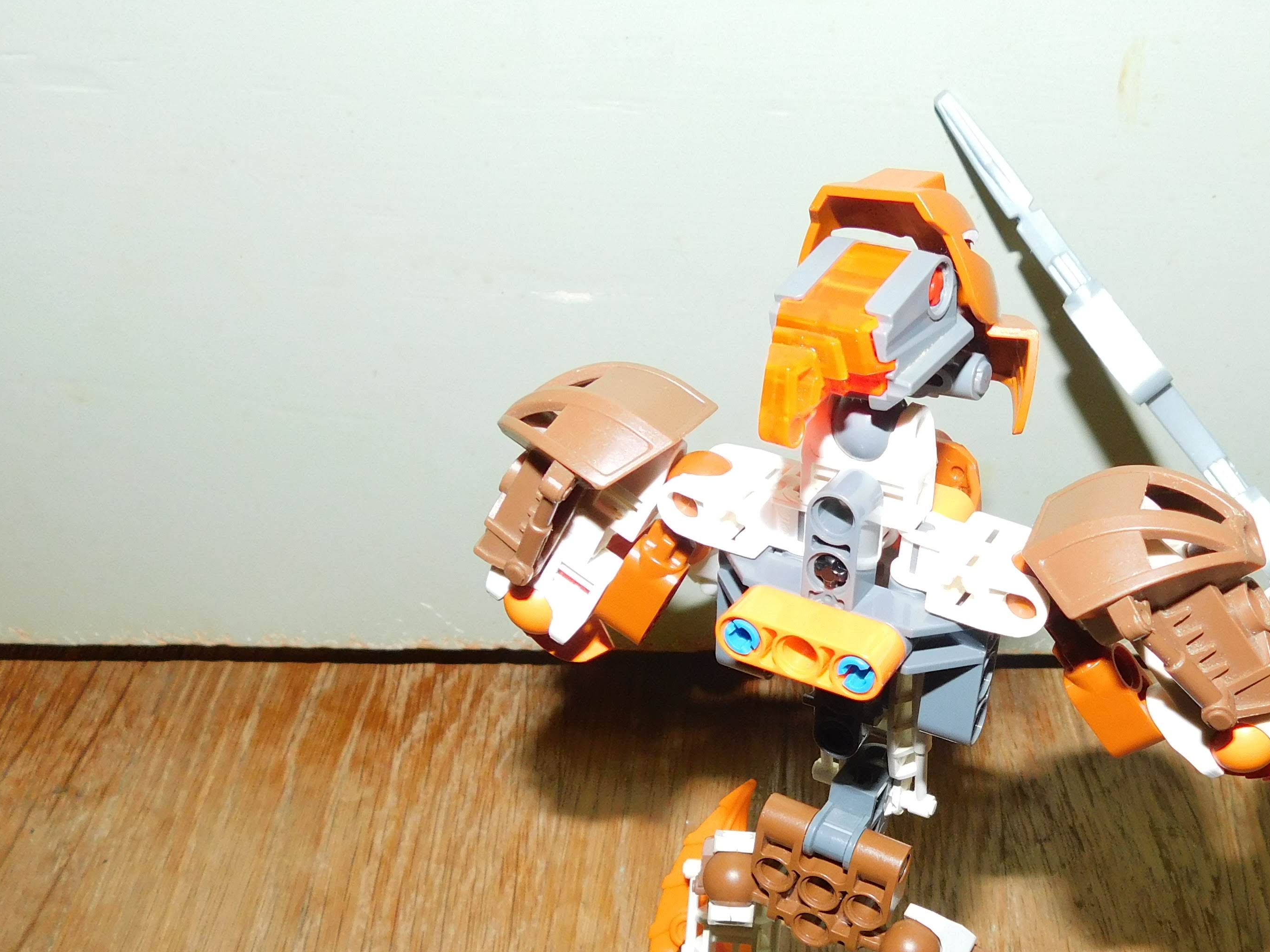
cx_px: 933
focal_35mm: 39
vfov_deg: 35.7
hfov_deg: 46.4
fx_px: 1431
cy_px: 753
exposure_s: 1/30
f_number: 3
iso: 200
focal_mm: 4
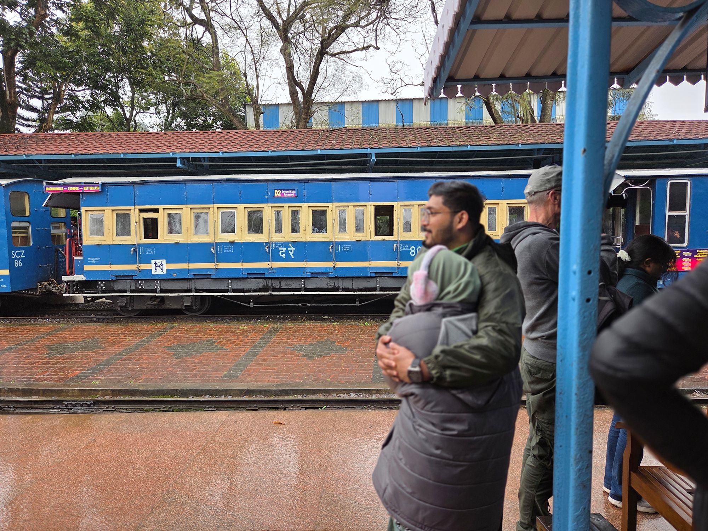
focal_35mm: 23
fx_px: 470
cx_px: 354
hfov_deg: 73.9
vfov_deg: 58.9
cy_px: 266
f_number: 1.8
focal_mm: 5.4
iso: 80
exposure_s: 1/575
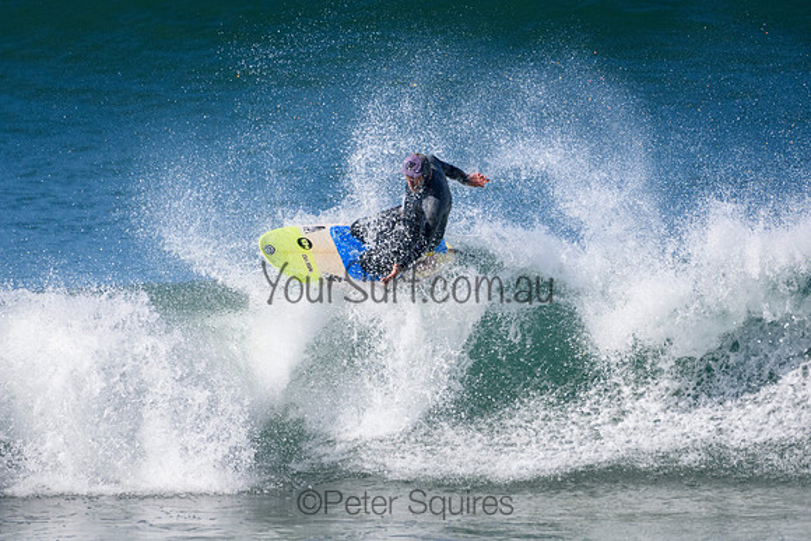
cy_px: 270
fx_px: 16901
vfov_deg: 1.8
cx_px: 406
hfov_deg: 2.7
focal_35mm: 750
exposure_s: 1/4000
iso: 560
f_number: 5.6
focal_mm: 500
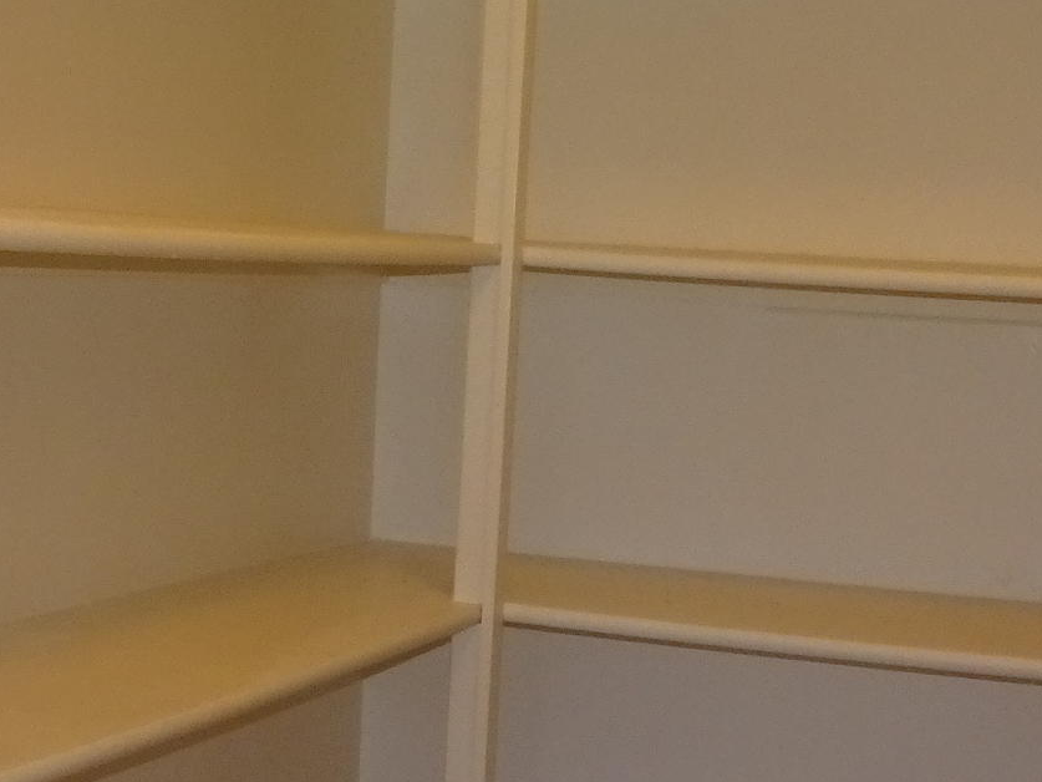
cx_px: 425
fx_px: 2589
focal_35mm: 86
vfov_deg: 17.0
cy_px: 631
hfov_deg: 22.7
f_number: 5
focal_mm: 4.1
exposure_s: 1/30
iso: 200
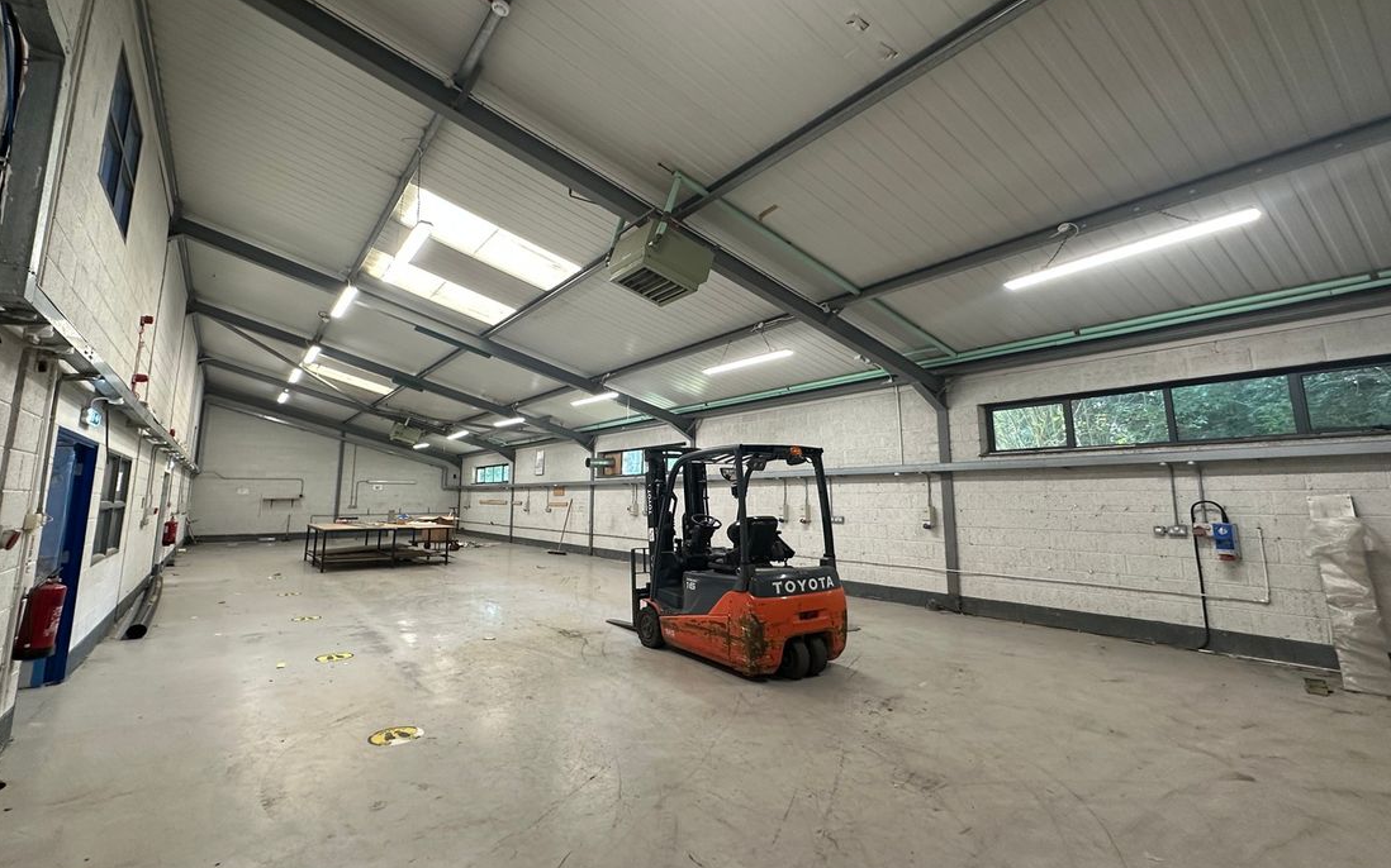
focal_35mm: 15
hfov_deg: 101.5
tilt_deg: +8.1
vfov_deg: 74.7
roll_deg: +0.0
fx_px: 569
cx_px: 696
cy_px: 414
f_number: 2.2
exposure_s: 1/100
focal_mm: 2.22
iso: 200
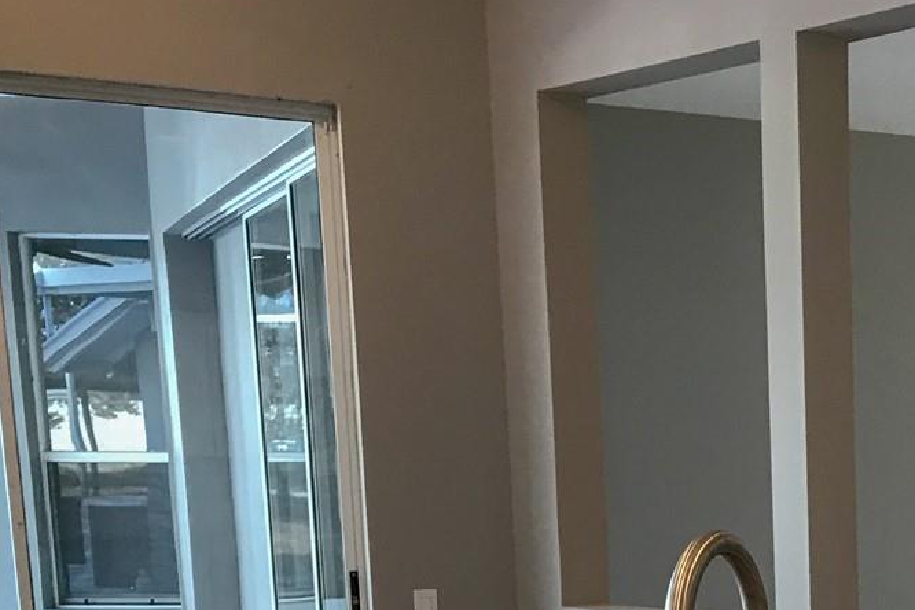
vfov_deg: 18.2
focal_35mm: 70
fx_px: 1779
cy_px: 782
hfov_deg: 26.2
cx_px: 1050
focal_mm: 3.99
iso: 32
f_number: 1.8
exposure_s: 1/30
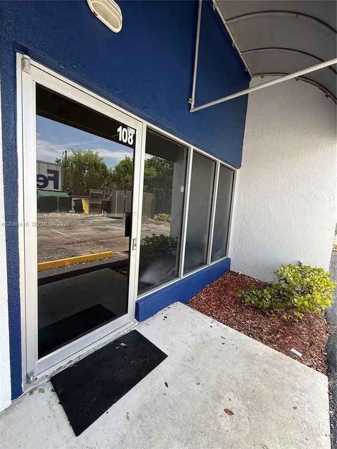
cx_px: 168
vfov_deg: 102.1
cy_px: 224
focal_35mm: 14
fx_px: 182
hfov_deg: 85.7
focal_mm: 2.22
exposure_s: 1/151
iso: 50
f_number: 2.2
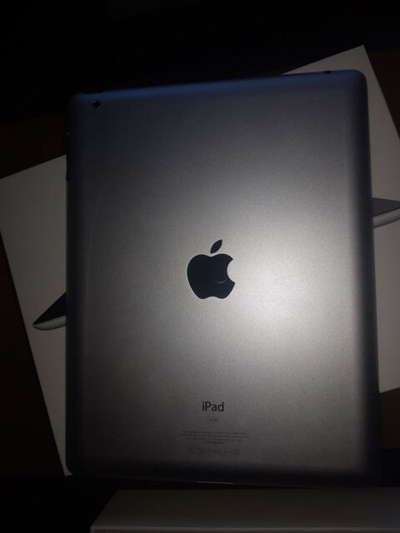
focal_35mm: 26
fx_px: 401
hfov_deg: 53.1
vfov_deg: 67.3
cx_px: 200
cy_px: 266
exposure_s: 1/718
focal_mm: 3.93
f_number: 1.7
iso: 40
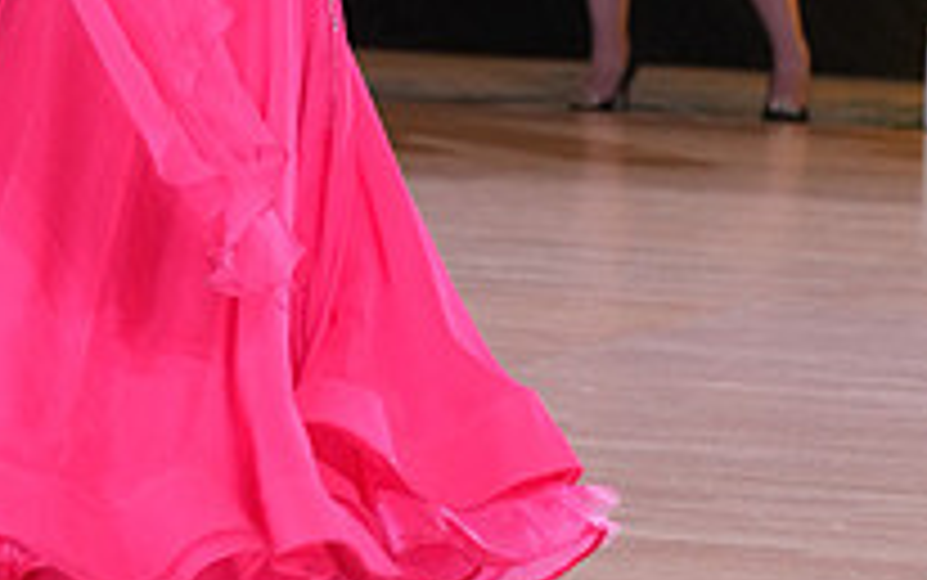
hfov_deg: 6.0
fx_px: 8771
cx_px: 245
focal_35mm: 347
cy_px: -211
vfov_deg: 3.8
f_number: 5.6
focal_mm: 121
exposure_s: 1/250
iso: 2500
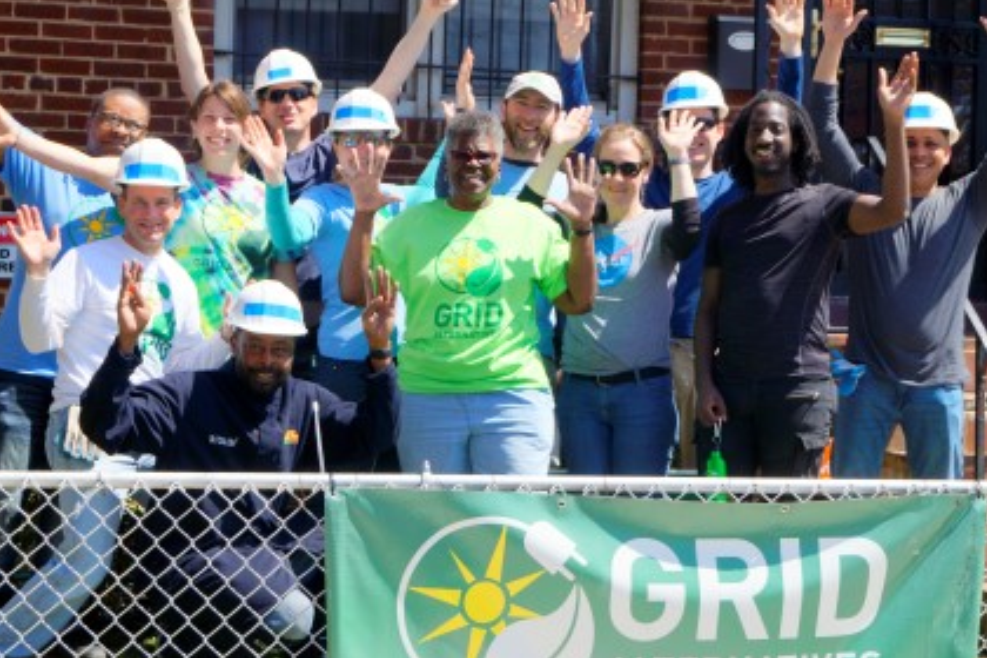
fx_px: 2289
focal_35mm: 84
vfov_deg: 16.4
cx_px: 492
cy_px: 328
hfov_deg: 24.3
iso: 100
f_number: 9
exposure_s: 1/160
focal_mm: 55
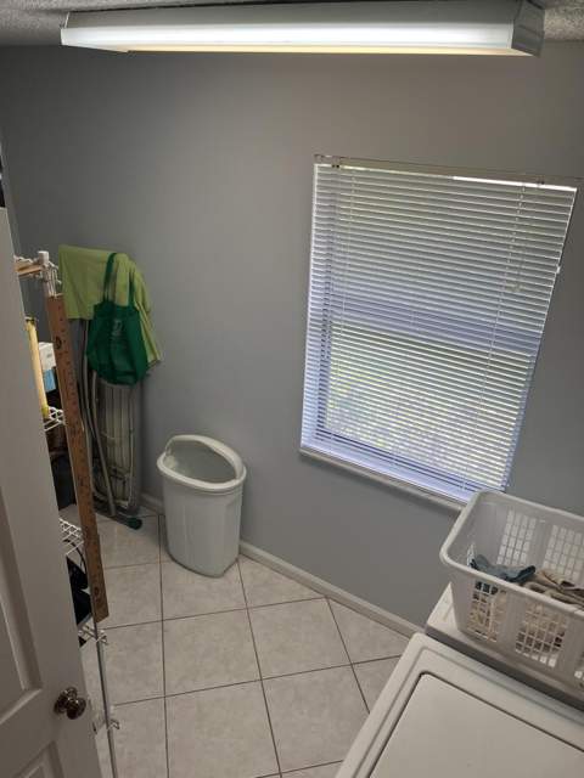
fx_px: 585
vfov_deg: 67.3
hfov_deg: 53.1
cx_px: 292
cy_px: 389
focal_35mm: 26
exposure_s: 1/120
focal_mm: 5.1
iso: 50
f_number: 1.6
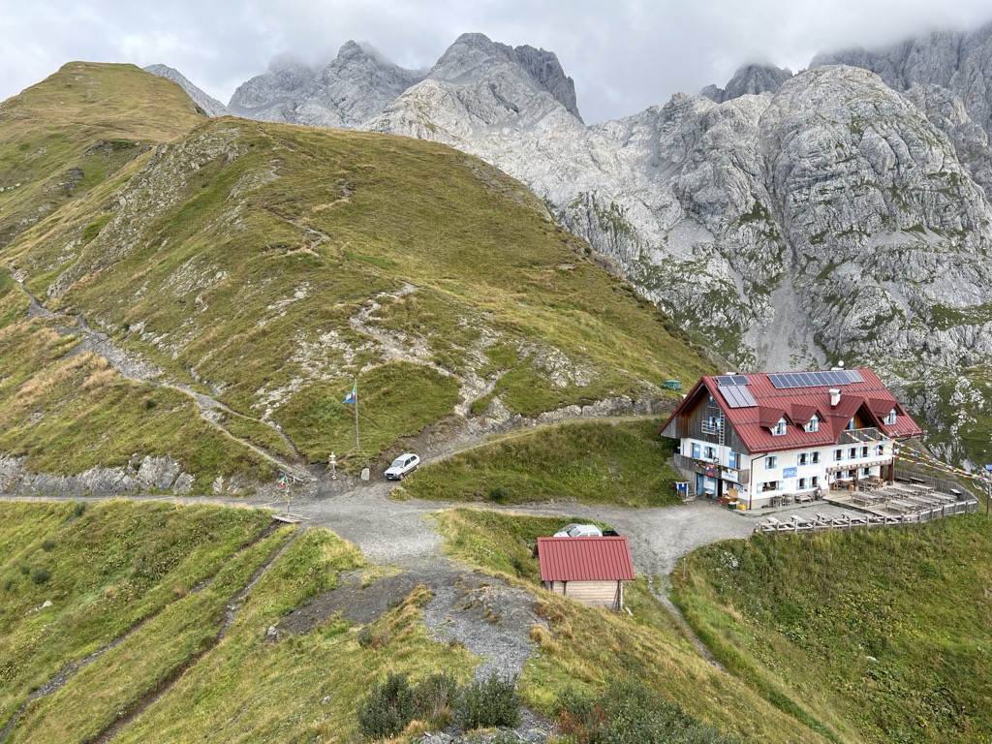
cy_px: 372
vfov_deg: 53.1
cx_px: 496
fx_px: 745
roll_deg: -0.1
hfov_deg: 67.3
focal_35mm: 26
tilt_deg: -5.1
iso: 50
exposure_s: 1/1048
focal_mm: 5.7
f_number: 1.5
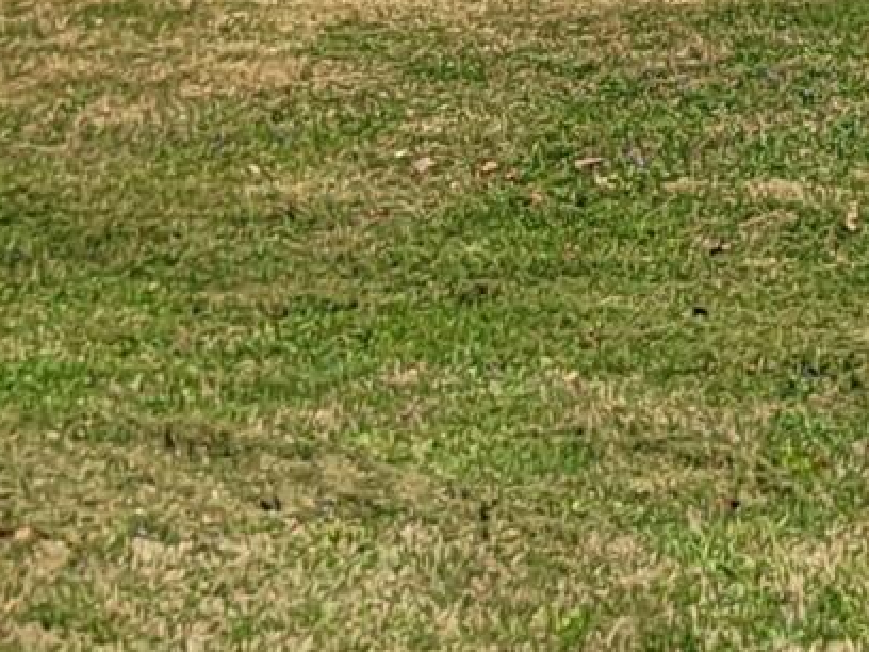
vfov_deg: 7.2
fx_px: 4795
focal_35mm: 191
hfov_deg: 10.1
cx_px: 1169
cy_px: -1093
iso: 40
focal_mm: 5.4
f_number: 1.8
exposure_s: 1/3255
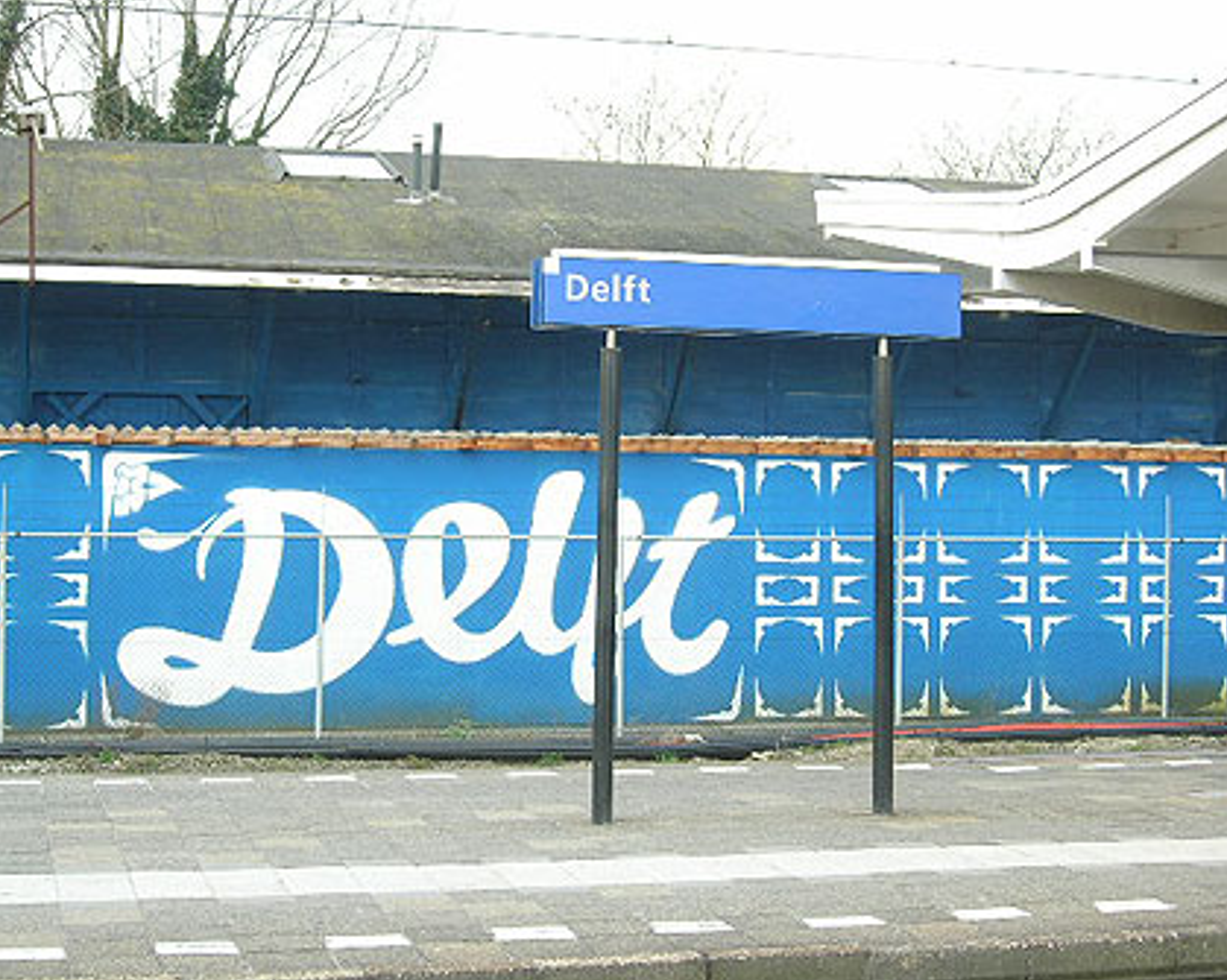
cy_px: 491
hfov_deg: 29.6
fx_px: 2324
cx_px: 630
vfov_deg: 23.8
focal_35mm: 64
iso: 64
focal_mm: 12.7
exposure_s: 1/50.3
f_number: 5.9
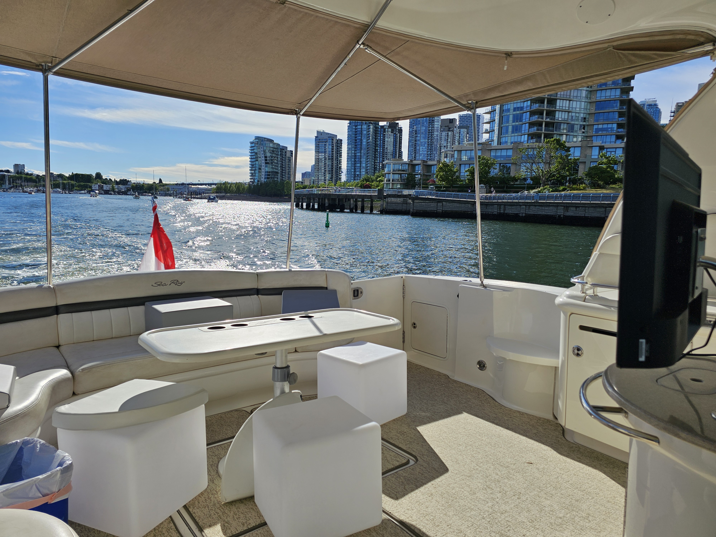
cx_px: 358
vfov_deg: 58.9
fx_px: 476
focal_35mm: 23
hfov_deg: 73.9
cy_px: 268
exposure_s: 1/1636
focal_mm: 6.3
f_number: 1.7
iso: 10
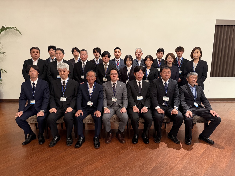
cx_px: 118
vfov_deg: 56.8
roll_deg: -0.2
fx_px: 163
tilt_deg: -9.5
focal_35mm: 24
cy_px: 88
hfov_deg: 71.6
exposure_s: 1/60
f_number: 1.78
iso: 800
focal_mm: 6.76
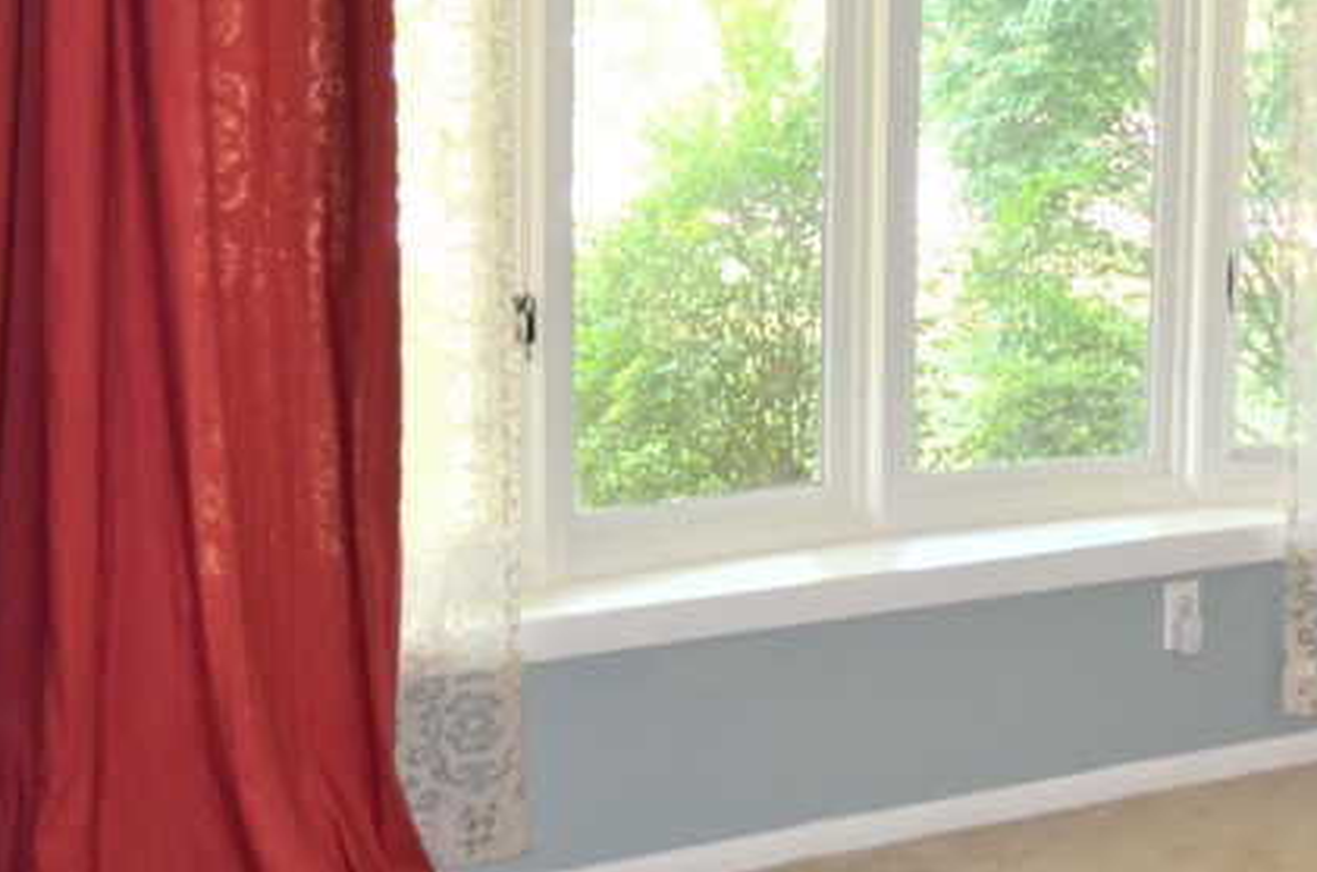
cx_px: 1224
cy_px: 224
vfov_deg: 19.2
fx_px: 2555
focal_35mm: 70
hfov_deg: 27.7
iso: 400
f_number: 3.5
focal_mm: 18
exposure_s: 1/80
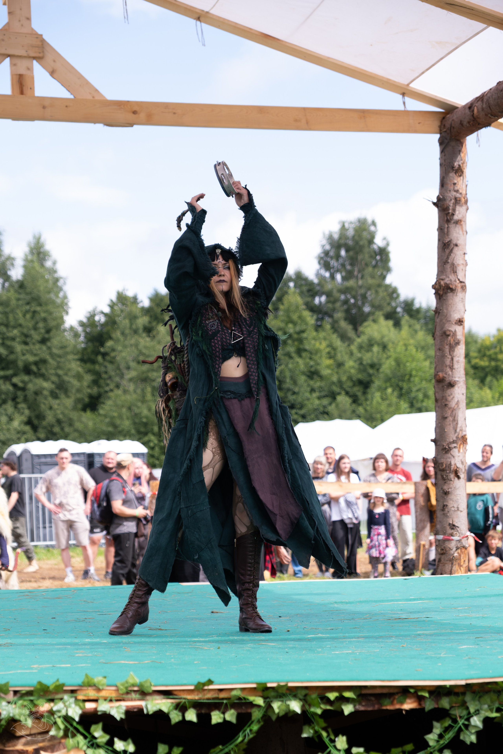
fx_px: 1572
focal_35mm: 75
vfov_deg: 27.0
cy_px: 377
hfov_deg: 18.2
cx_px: 252
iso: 200
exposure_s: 1/1250
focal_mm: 50
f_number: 3.2
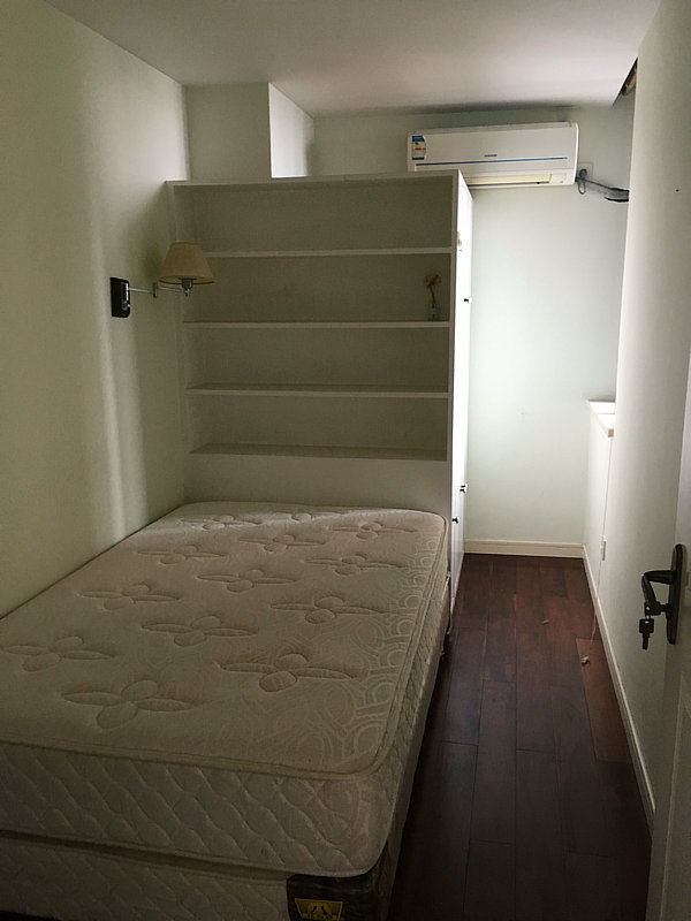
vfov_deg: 61.7
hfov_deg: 48.2
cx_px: 346
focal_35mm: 29
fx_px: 772
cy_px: 460
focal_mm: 4.15
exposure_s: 1/33
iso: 125
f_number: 2.2
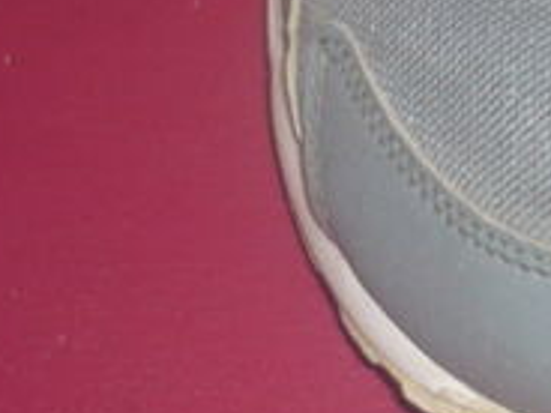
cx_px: 1069
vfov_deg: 7.7
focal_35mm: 190
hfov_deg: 9.7
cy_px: -147
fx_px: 3024
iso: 100
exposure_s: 1/30
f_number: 2.8
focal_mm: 5.8
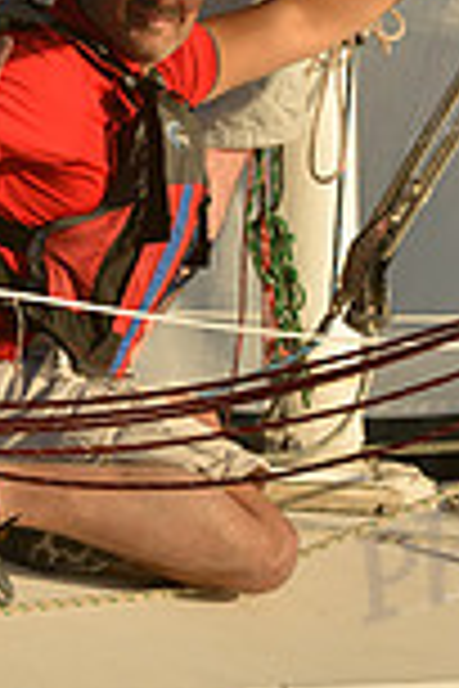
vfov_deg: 2.7
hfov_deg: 1.8
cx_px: 124
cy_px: 337
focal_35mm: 759
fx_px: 14515
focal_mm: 200
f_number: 8
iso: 200
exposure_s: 1/1000
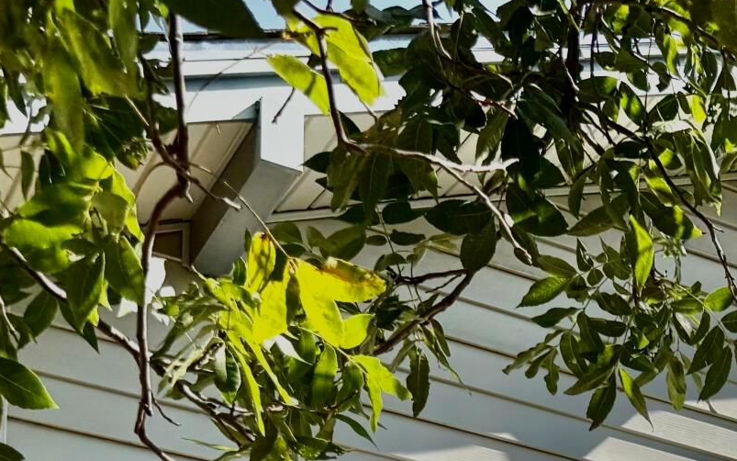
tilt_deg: +8.3
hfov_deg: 20.4
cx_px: 895
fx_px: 1908
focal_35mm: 95
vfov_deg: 11.8
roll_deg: +1.8
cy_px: 1024
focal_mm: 6.76
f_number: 1.78
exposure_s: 1/4167
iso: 80
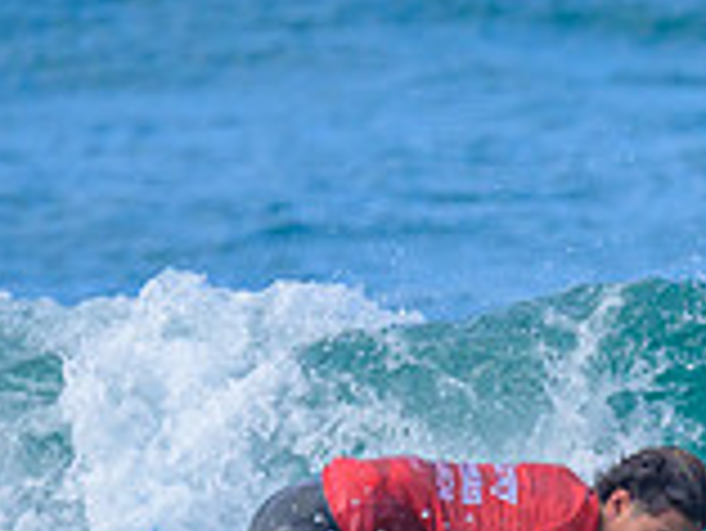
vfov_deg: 0.4
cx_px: 990
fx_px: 79480
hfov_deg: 0.5
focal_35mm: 3894
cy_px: 603
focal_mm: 800
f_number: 6.3
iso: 720
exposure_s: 1/2000
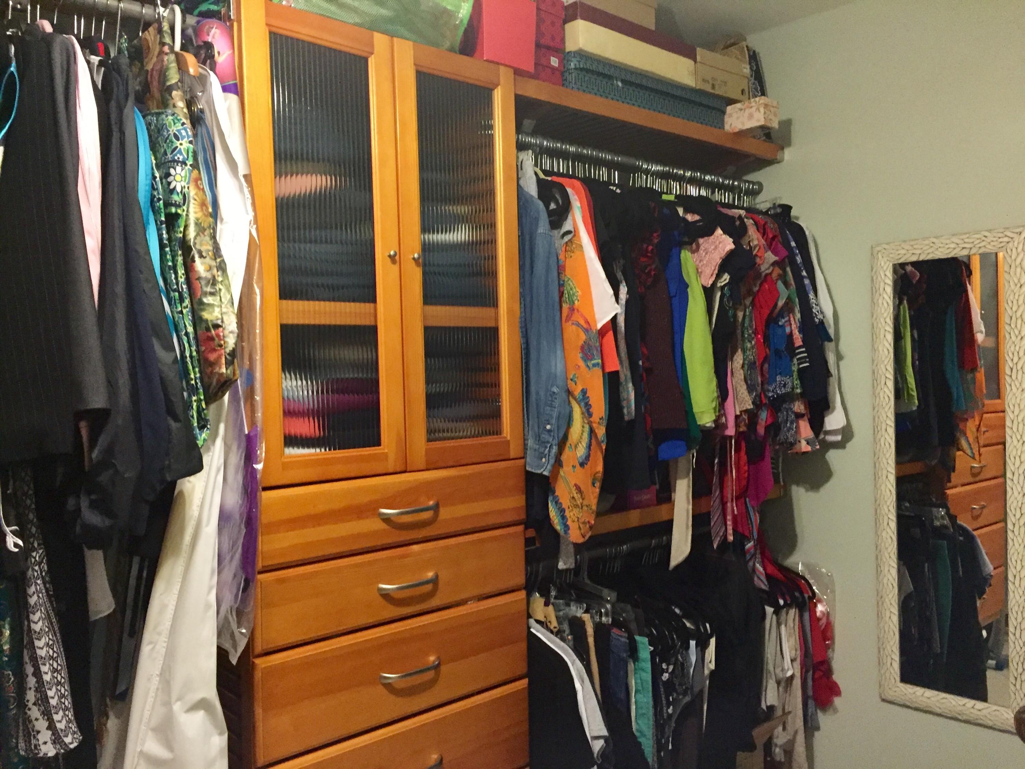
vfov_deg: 48.2
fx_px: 859
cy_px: 384
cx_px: 512
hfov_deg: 61.7
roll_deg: -0.4
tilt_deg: -0.7
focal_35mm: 29
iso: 250
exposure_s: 1/15
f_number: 2.2
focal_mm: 4.15
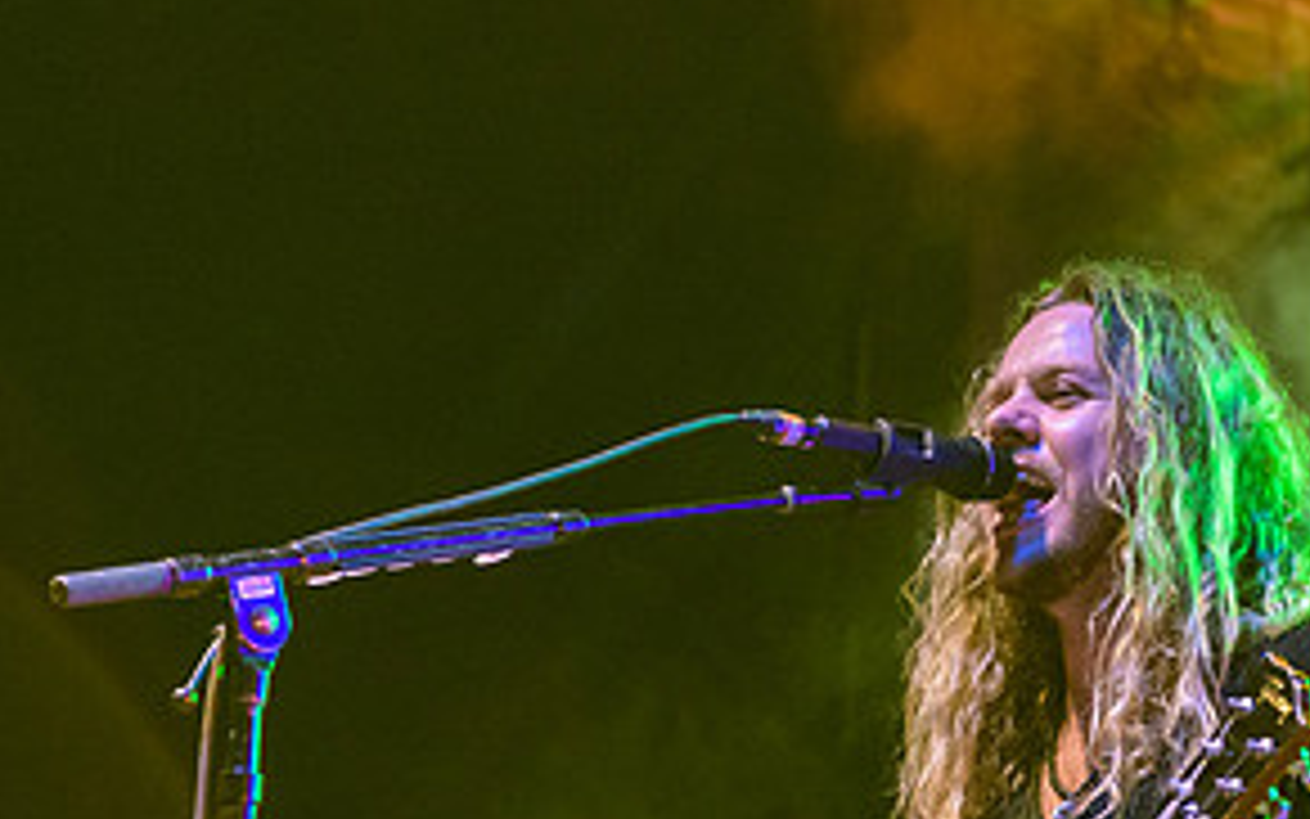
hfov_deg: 14.0
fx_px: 5321
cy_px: 675
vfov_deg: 8.8
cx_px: 1001
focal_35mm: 149
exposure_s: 1/200
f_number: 3.2
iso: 3200
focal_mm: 62
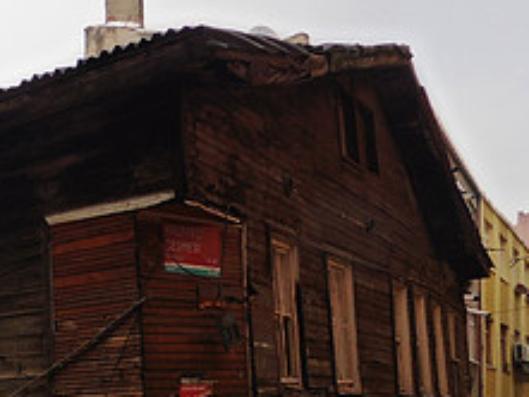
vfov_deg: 22.4
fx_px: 963
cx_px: -60
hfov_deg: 27.9
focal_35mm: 63
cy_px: 393
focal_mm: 4.3
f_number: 4
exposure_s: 1/320
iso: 100
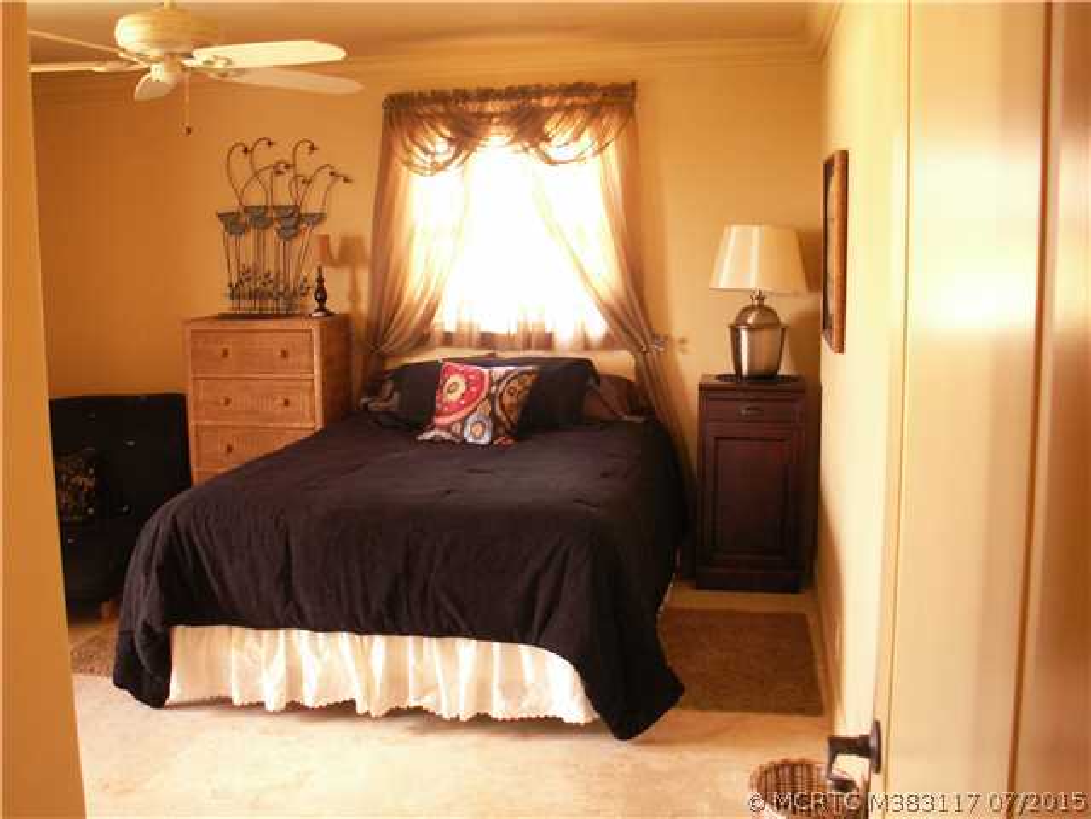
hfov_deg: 52.6
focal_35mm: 35
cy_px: 410
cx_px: 546
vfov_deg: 40.7
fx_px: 1103
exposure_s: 1/10
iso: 160
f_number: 2.8
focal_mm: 5.86
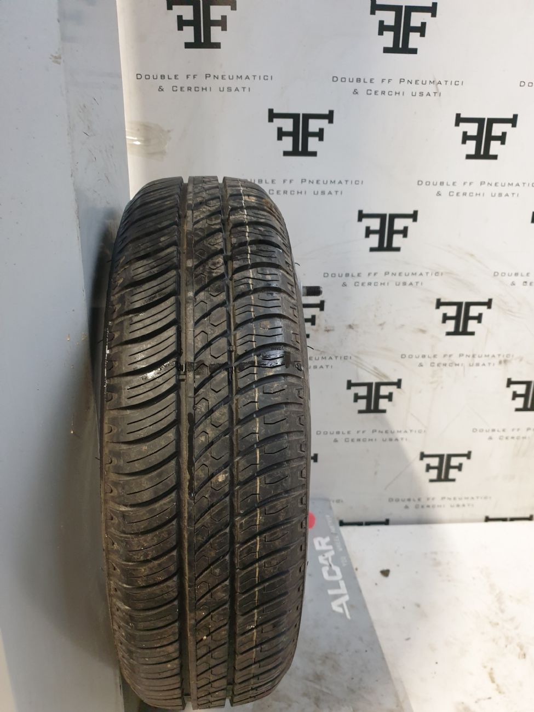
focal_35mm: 26
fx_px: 535
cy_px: 356
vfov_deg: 67.3
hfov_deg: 53.1
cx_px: 267
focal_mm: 4.3
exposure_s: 1/33
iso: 320
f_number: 1.5
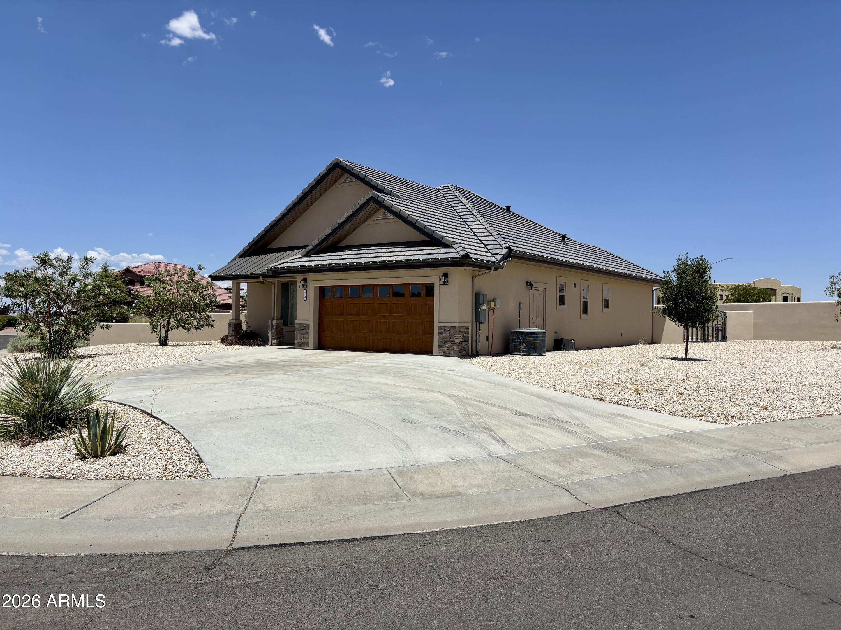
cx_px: 420
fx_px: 632
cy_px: 315
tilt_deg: +2.5
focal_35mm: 26
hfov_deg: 67.3
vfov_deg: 53.1
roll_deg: -1.5
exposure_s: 1/7692
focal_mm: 5.96
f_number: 1.6
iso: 50
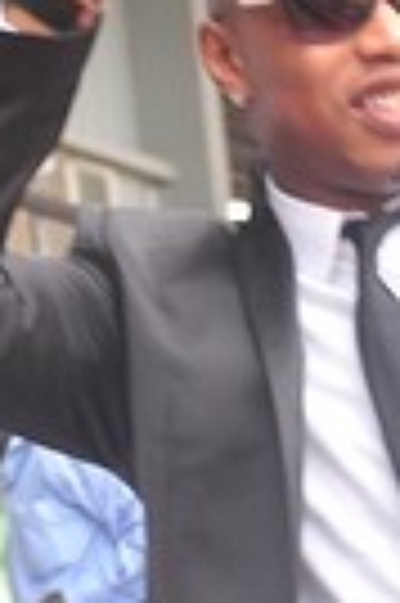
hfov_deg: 3.7
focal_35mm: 369
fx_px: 6169
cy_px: 756
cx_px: 234
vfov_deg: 5.6
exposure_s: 1/125
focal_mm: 55
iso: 400
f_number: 5.6
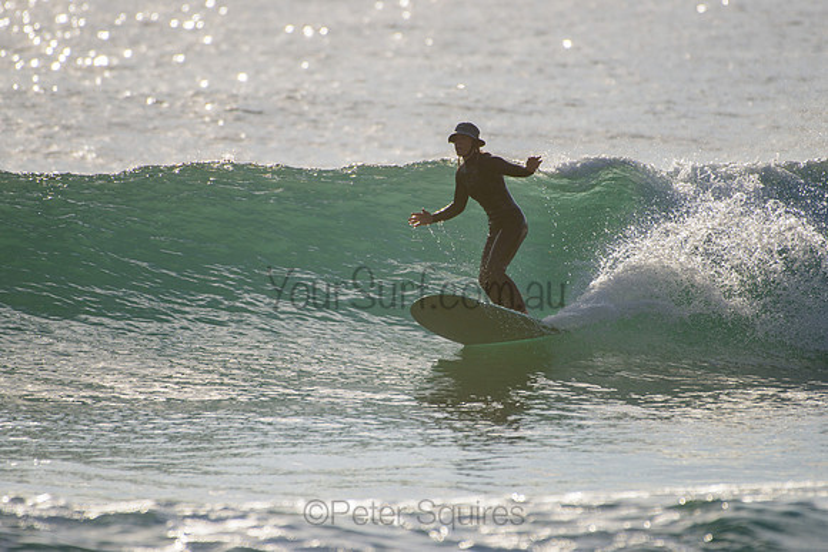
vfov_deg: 2.2
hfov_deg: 3.4
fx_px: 14090
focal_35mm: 613
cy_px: 283
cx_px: 429
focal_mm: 500
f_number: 5.6
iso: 64
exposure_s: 1/2000
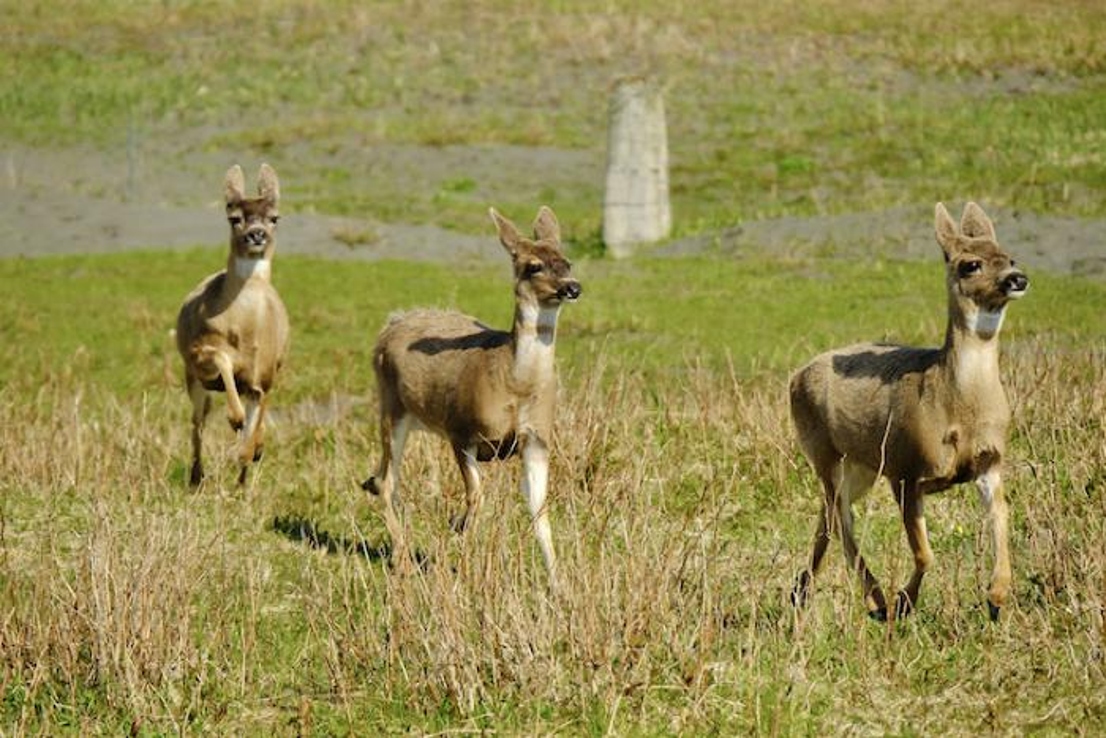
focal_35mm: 203
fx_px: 6237
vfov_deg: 6.8
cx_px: 553
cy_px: 369
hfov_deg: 10.1
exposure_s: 1/550
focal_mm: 135
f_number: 5.6
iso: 160
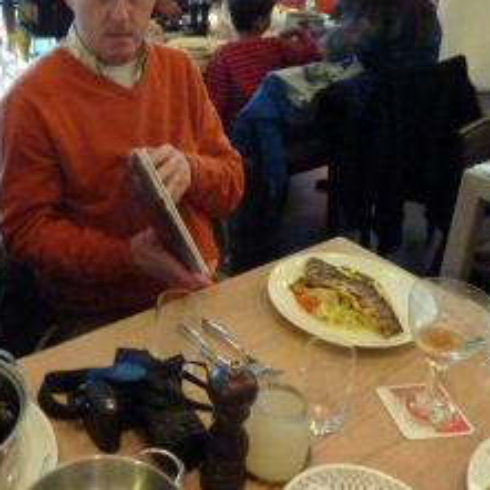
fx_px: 657
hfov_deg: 40.4
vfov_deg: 40.6
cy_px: 176
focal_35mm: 41
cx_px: 160
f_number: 3.3
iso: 800
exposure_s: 1/15
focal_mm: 4.1
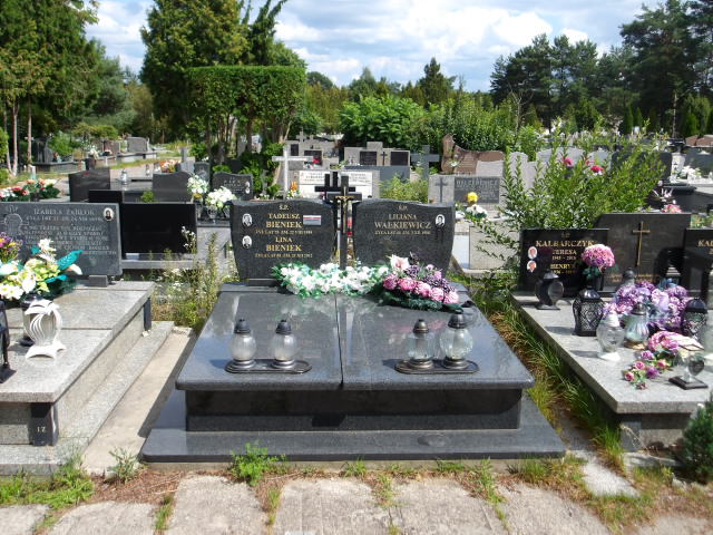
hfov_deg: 54.0
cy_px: 268
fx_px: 700
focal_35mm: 34
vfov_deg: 41.8
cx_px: 356
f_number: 3.3
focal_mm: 6.1
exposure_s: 1/874
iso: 100
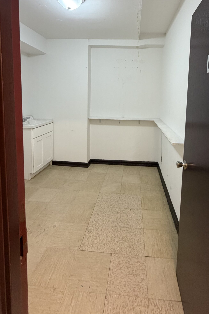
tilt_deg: -4.4
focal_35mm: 19
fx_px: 165
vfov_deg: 84.6
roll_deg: -2.5
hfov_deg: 64.1
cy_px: 112
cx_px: 123
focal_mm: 2.22
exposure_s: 1/60
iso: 250
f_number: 2.2
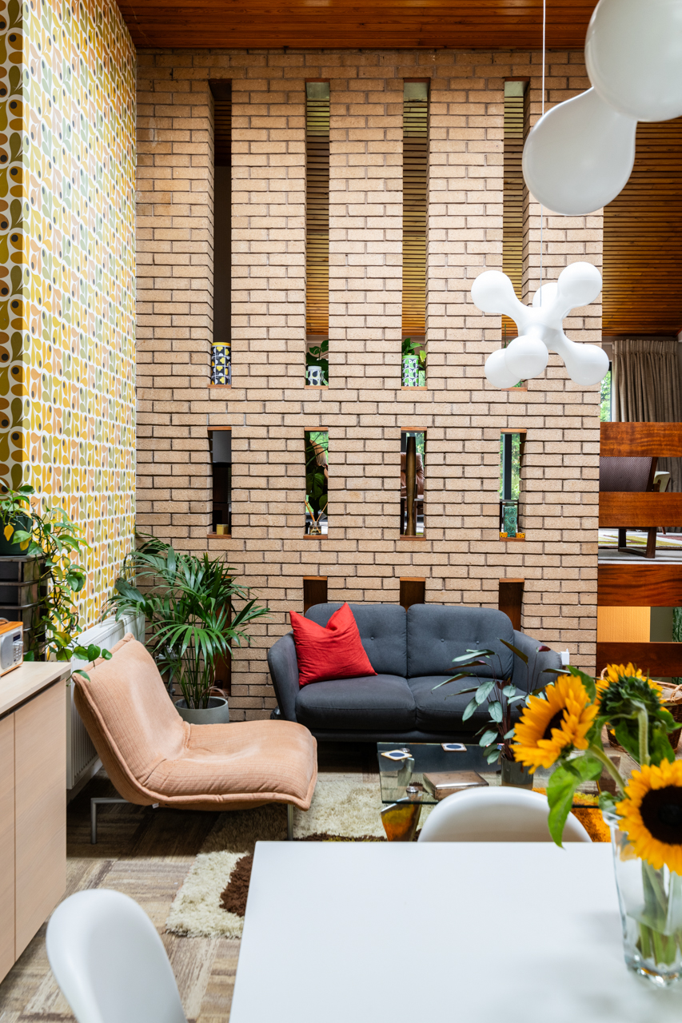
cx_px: 341
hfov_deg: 43.6
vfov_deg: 61.9
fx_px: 853
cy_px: 512
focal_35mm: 30
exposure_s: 1/10
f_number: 8
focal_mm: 30
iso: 400
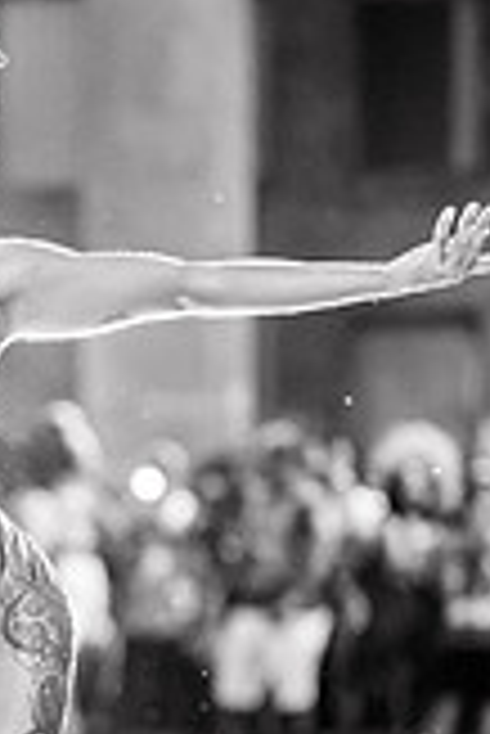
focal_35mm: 138
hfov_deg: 9.9
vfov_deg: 14.7
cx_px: 0
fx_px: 2811
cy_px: 639
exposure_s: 1/320
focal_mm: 50
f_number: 1.2
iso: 2000
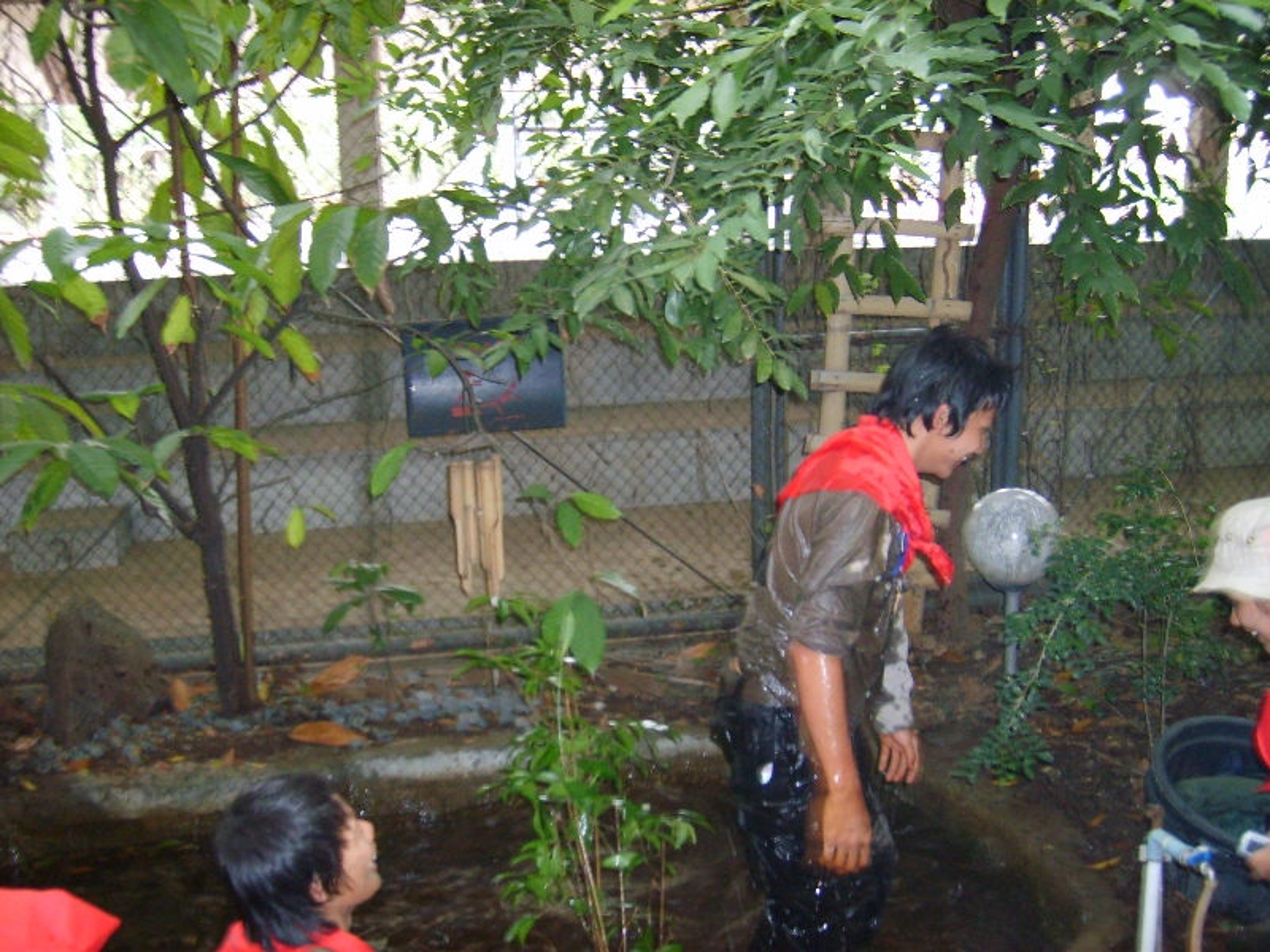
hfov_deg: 52.6
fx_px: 1284
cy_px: 476
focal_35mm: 35
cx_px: 635
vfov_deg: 40.7
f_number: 2.8
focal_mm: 5.8
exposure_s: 1/30
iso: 277
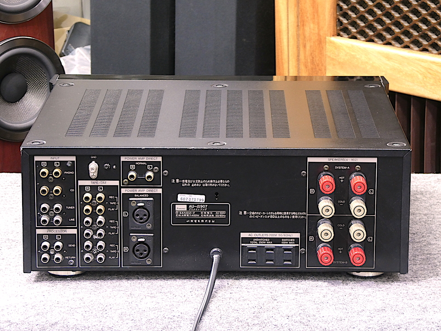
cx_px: 220
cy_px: 166
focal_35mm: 115
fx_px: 1465
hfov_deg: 17.1
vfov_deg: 12.9
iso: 200
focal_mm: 20.6
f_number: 5.1
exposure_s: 1/1.6
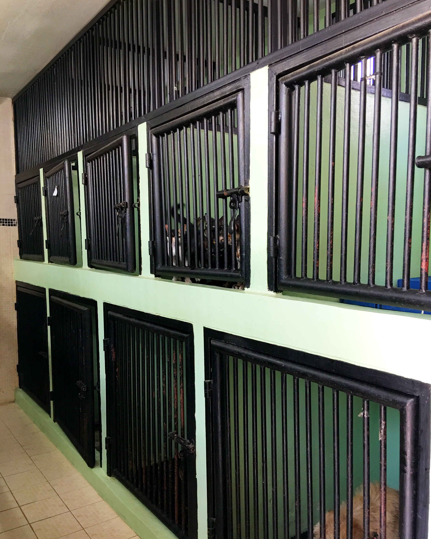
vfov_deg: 57.2
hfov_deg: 47.1
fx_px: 494
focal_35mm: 31
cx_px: 218
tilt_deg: -3.8
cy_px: 281
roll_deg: +0.2
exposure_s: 1/17
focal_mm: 4.15
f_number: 2.2
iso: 50
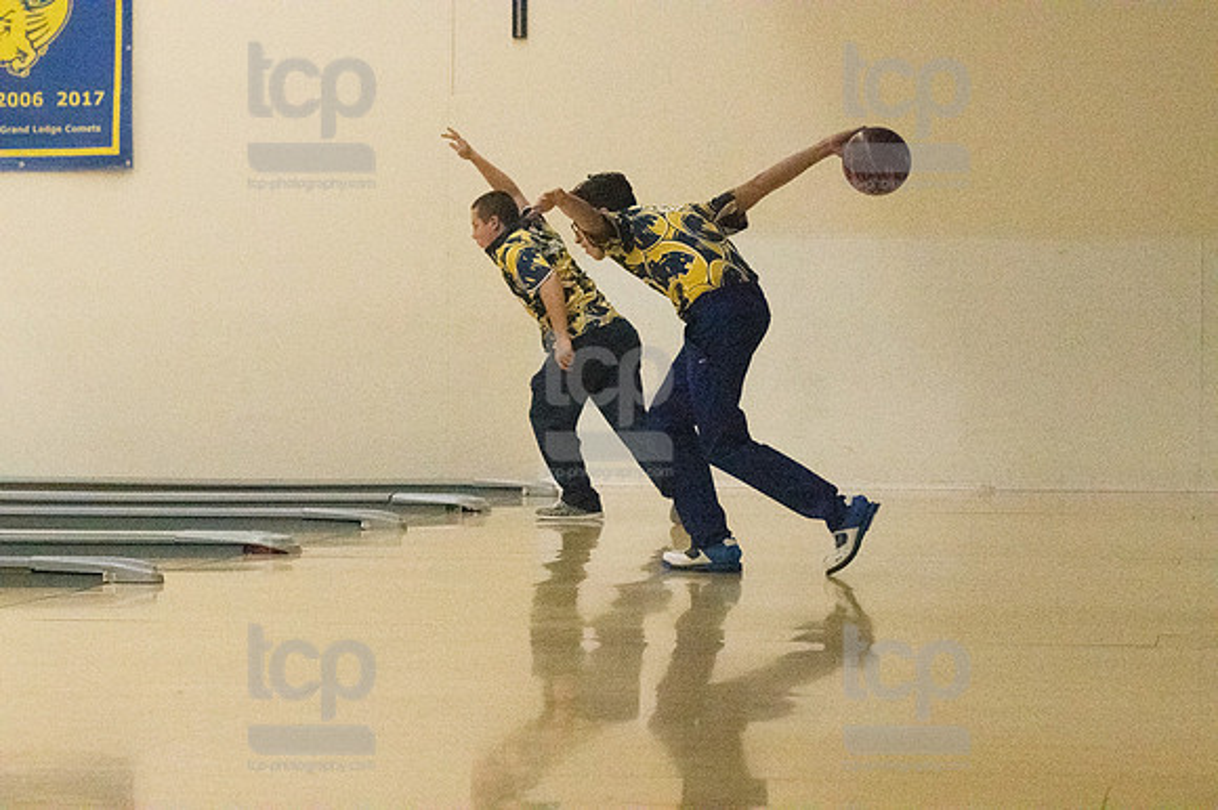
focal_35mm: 117
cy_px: 405
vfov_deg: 11.7
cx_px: 609
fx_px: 3956
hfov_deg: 17.5
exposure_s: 1/1250
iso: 10000
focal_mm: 78
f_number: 4.5
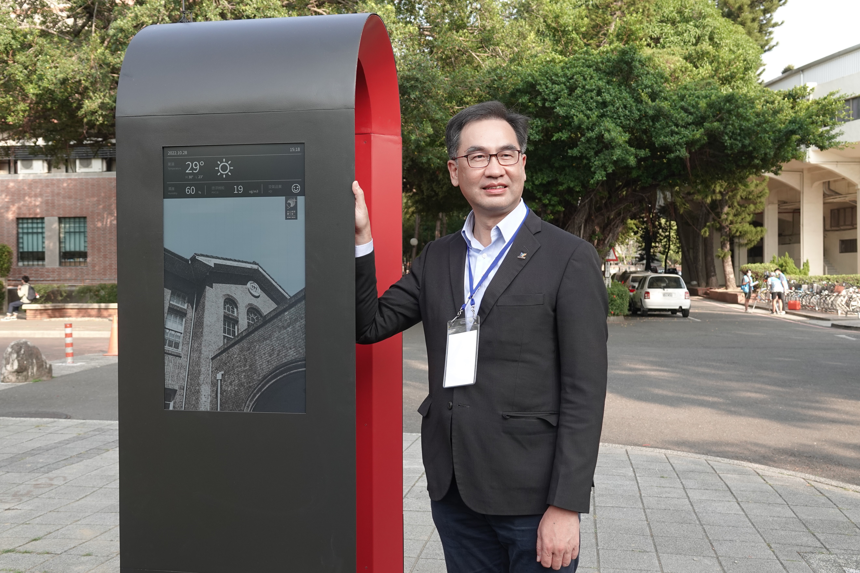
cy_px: 286
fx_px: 836
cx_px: 430
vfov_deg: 37.9
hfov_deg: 54.4
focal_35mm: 35
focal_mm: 12.96
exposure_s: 1/250
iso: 100
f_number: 3.2
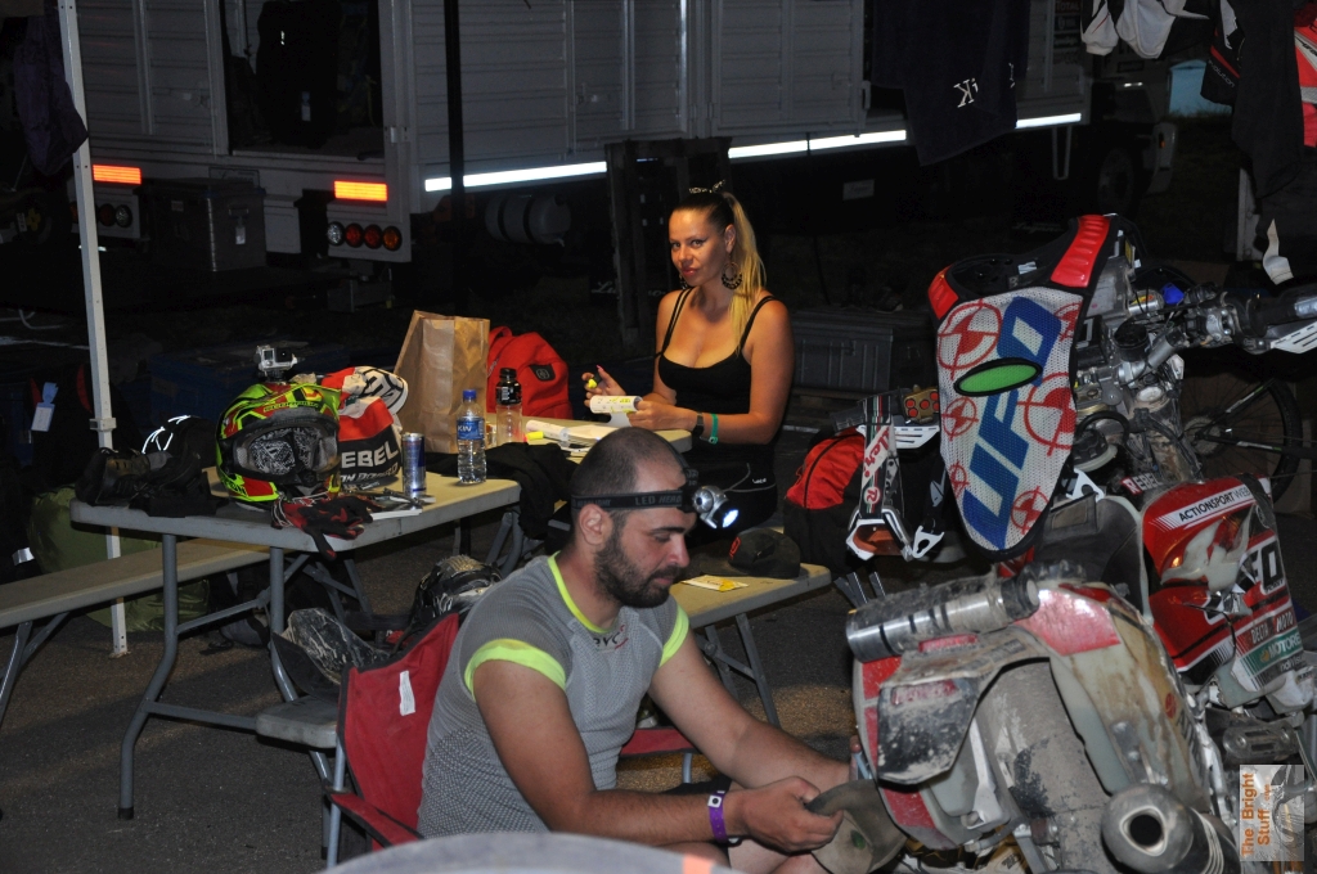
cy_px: 437
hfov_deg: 31.9
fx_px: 2302
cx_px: 658
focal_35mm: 63
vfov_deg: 21.5
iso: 800
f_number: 4.8
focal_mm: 42
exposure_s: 1/60
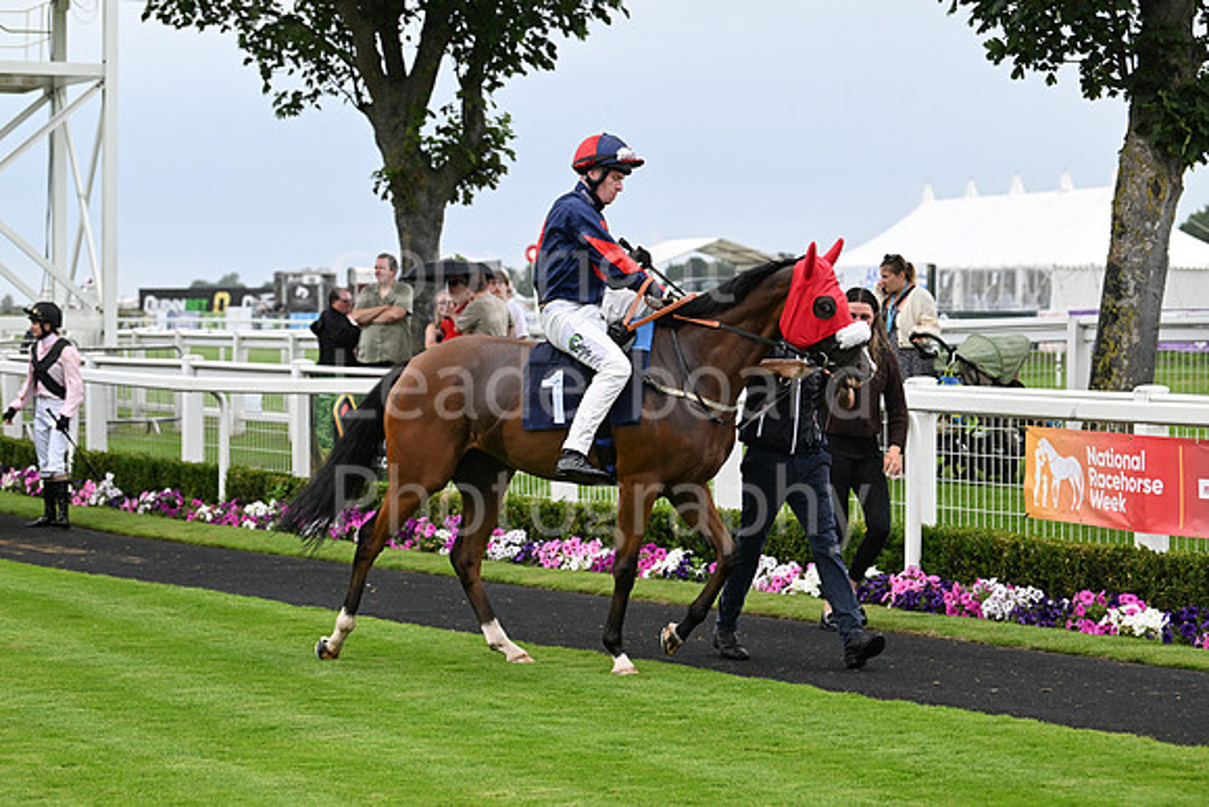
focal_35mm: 100
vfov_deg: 13.7
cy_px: 404
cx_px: 604
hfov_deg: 20.4
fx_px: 3359
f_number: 5
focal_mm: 100
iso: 1000
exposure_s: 1/2000
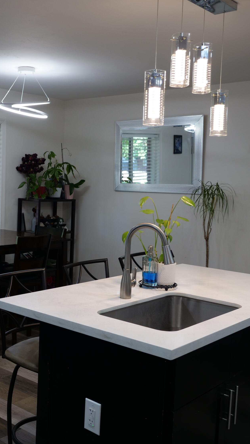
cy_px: 220
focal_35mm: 44
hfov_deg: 26.6
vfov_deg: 46.4
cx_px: 52
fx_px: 518
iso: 250
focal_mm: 15
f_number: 3
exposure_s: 1/60
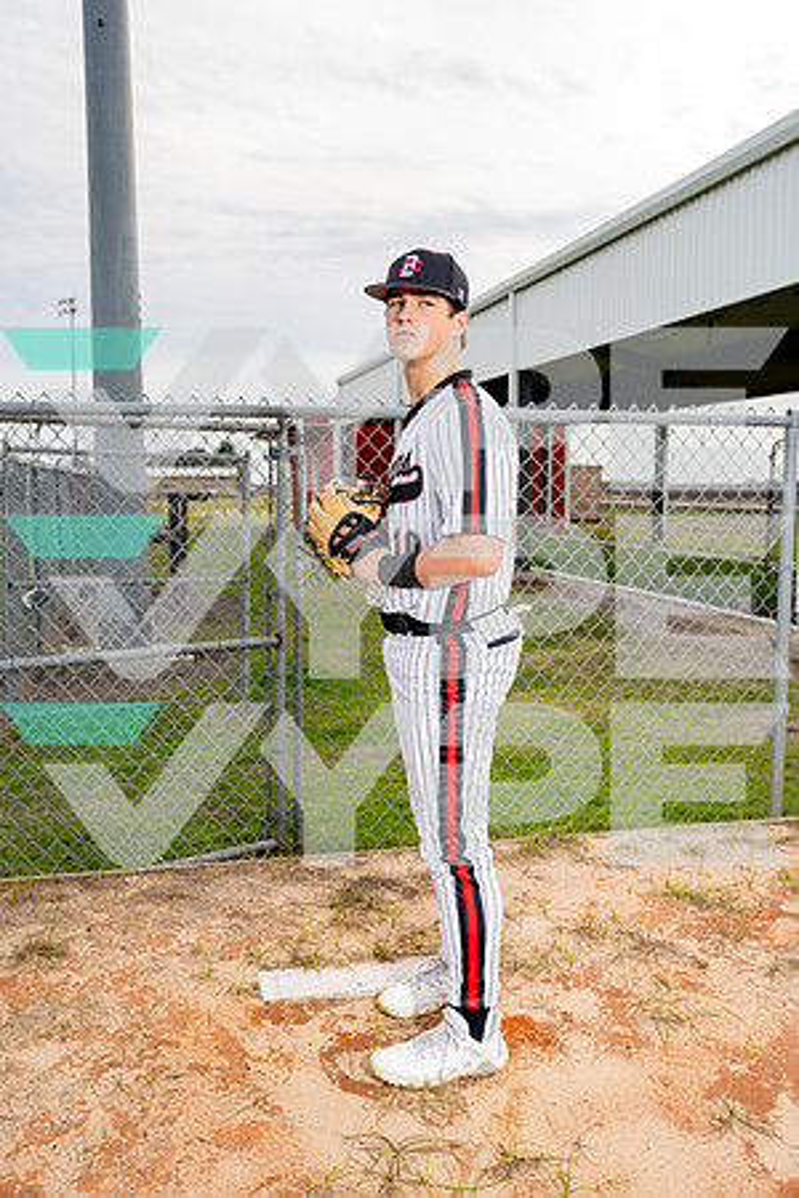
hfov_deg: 40.0
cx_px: 400
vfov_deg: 57.2
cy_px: 599
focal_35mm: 33
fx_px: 1099
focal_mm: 33
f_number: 4
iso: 100
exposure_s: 1/250
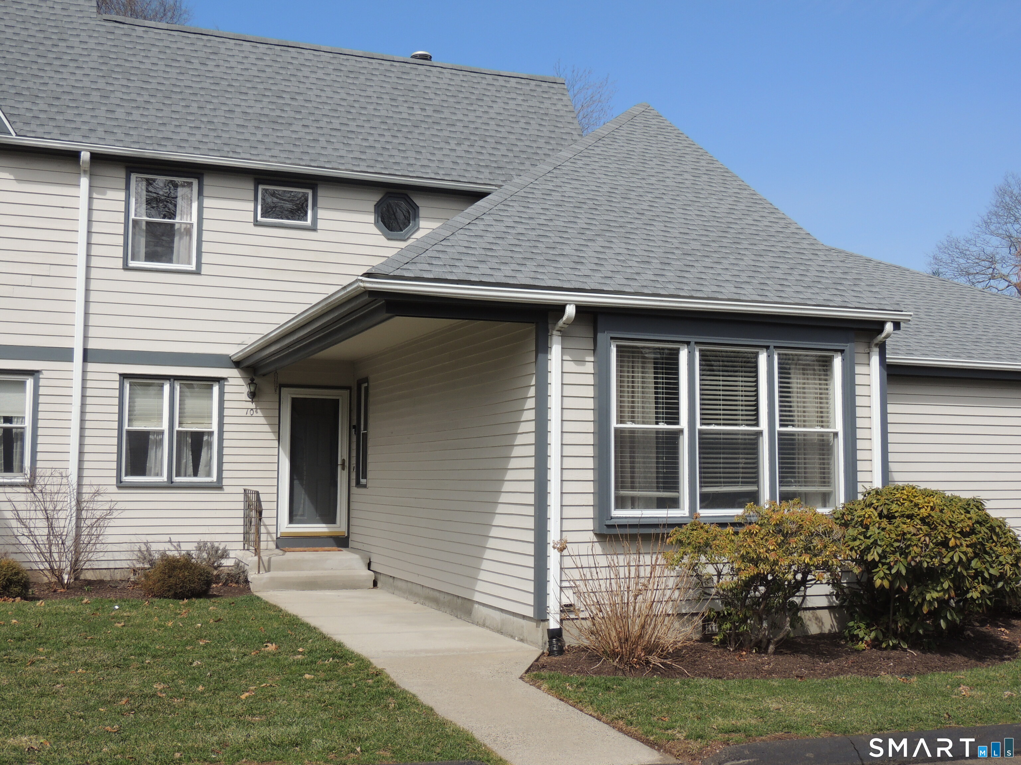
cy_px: 382
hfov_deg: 46.8
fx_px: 1180
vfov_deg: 36.0
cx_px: 510
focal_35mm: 40
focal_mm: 7.1
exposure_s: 1/1250
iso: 100
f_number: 3.3
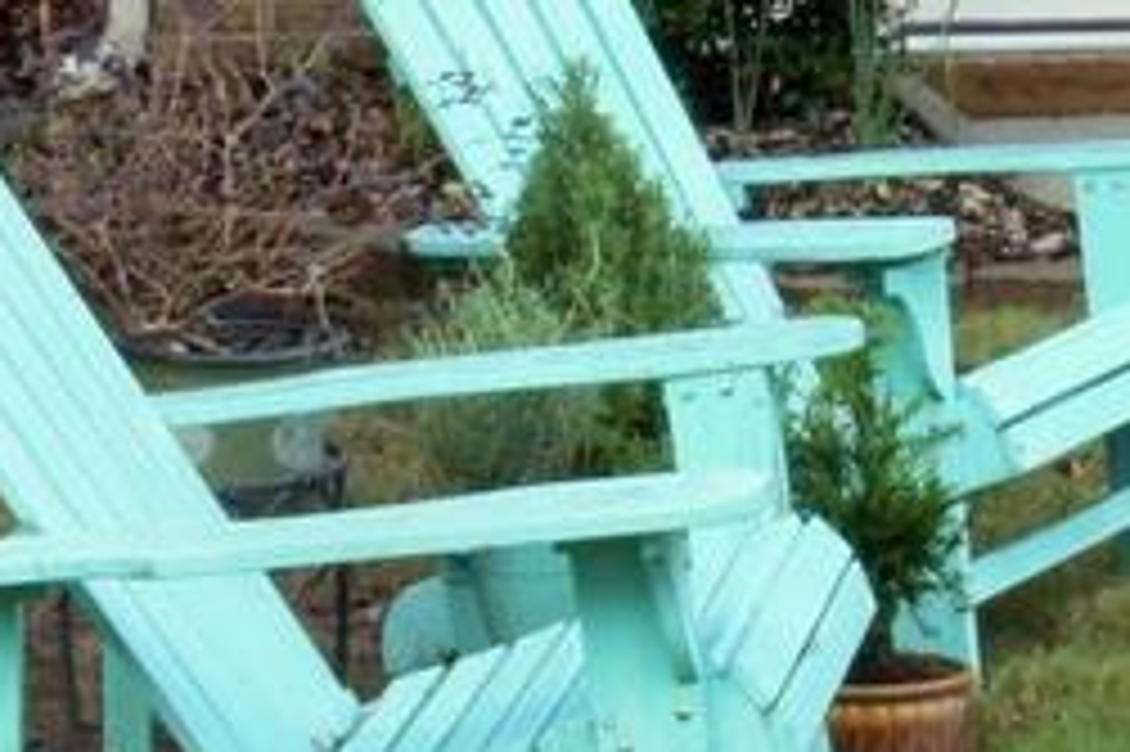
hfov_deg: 11.3
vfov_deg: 7.2
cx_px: 1859
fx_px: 5395
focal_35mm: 172
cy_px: -1416
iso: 800
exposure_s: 1/30
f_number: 22
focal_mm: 18
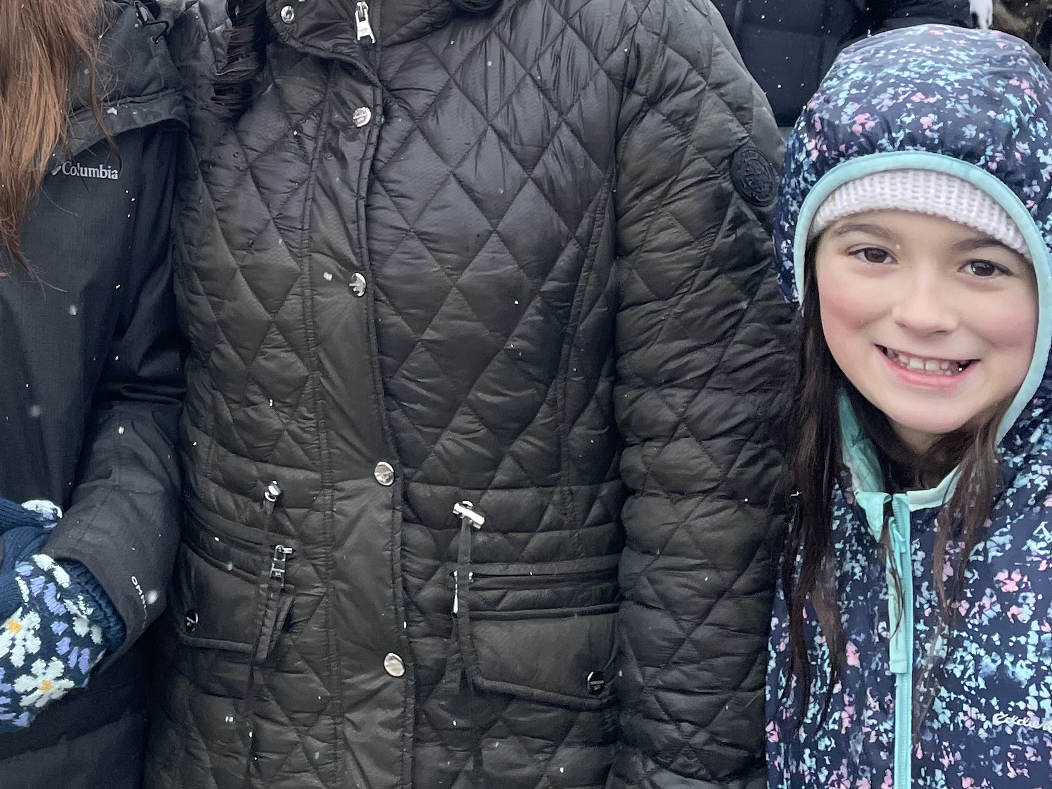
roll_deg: -1.6
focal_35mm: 66
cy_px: -142
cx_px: 48
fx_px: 2006
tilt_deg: -3.2
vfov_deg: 20.8
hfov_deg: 28.0
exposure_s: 1/988
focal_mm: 4.2
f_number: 1.6
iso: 32
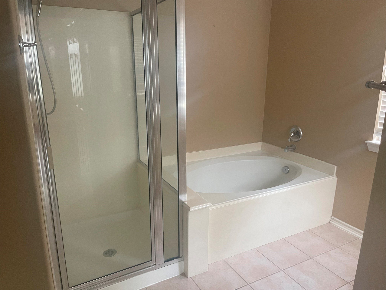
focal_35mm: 25
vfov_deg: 54.9
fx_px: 279
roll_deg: +0.2
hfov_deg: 69.4
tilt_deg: -15.6
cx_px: 193
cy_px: 145
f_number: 1.6
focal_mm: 5.1
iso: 400
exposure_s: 1/60
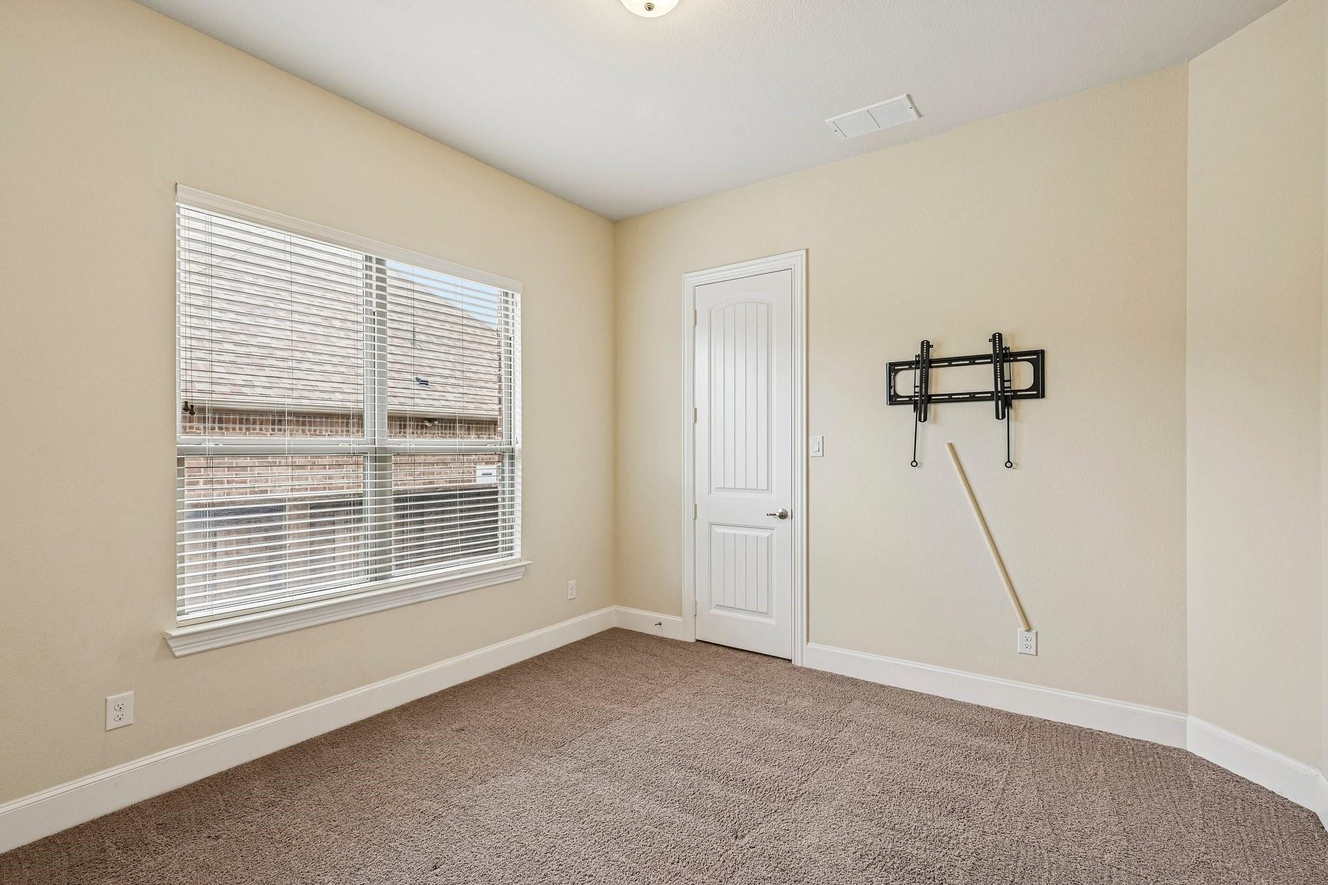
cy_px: 442
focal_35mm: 16
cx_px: 664
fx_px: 609
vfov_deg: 72.0
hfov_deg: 95.0
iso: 400
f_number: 8
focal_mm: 16.5
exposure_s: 1/40
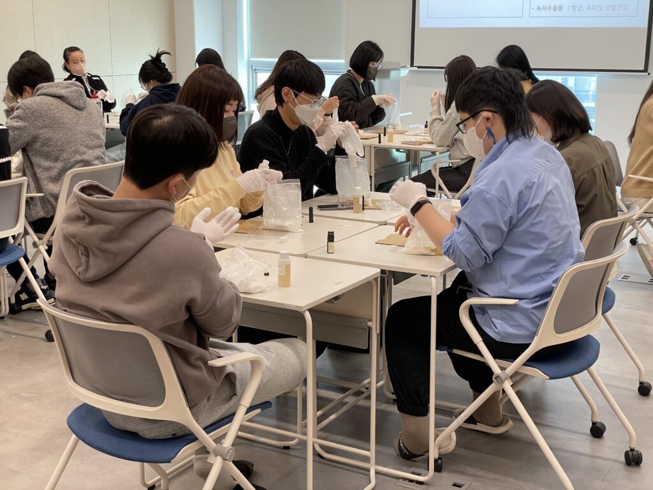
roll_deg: +0.2
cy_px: 245
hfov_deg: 36.8
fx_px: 981
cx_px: 326
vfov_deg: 28.0
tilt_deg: -12.7
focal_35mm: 52
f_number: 2
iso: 250
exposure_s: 1/60
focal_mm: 6
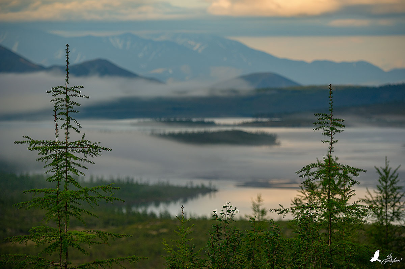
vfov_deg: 6.2
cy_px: 134
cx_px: 202
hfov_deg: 9.4
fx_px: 2473
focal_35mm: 220
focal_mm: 220
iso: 400
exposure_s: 1/400
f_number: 5.6
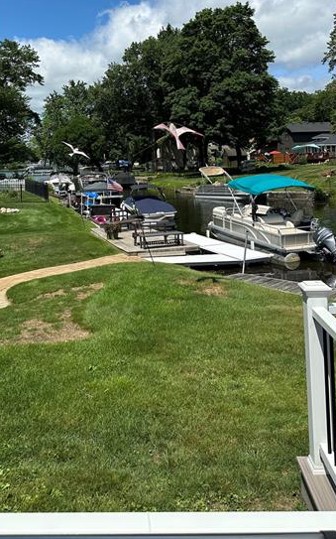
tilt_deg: -0.3
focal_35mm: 36
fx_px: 528
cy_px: 160
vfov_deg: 52.5
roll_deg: +1.3
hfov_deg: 35.3
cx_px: 150
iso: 80
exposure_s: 1/5525
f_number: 1.78
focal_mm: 6.86
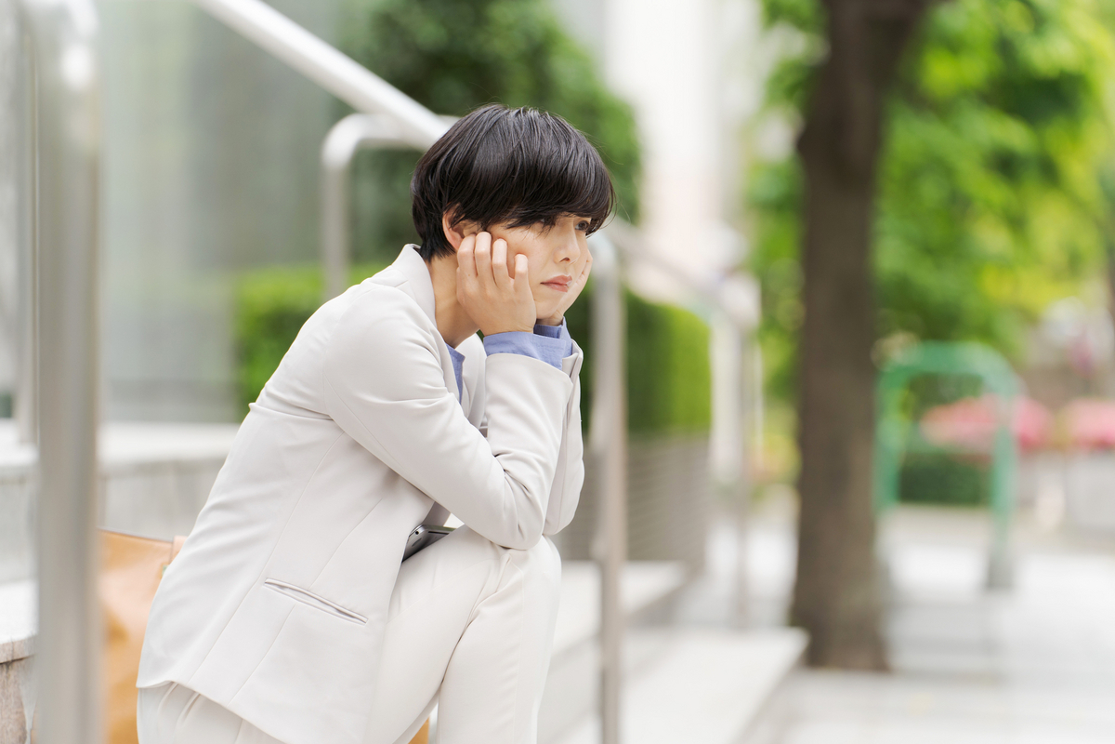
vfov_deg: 8.2
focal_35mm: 167
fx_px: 5172
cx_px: 558
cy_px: 372
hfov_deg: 12.3
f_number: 3.5
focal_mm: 167
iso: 160
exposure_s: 1/400
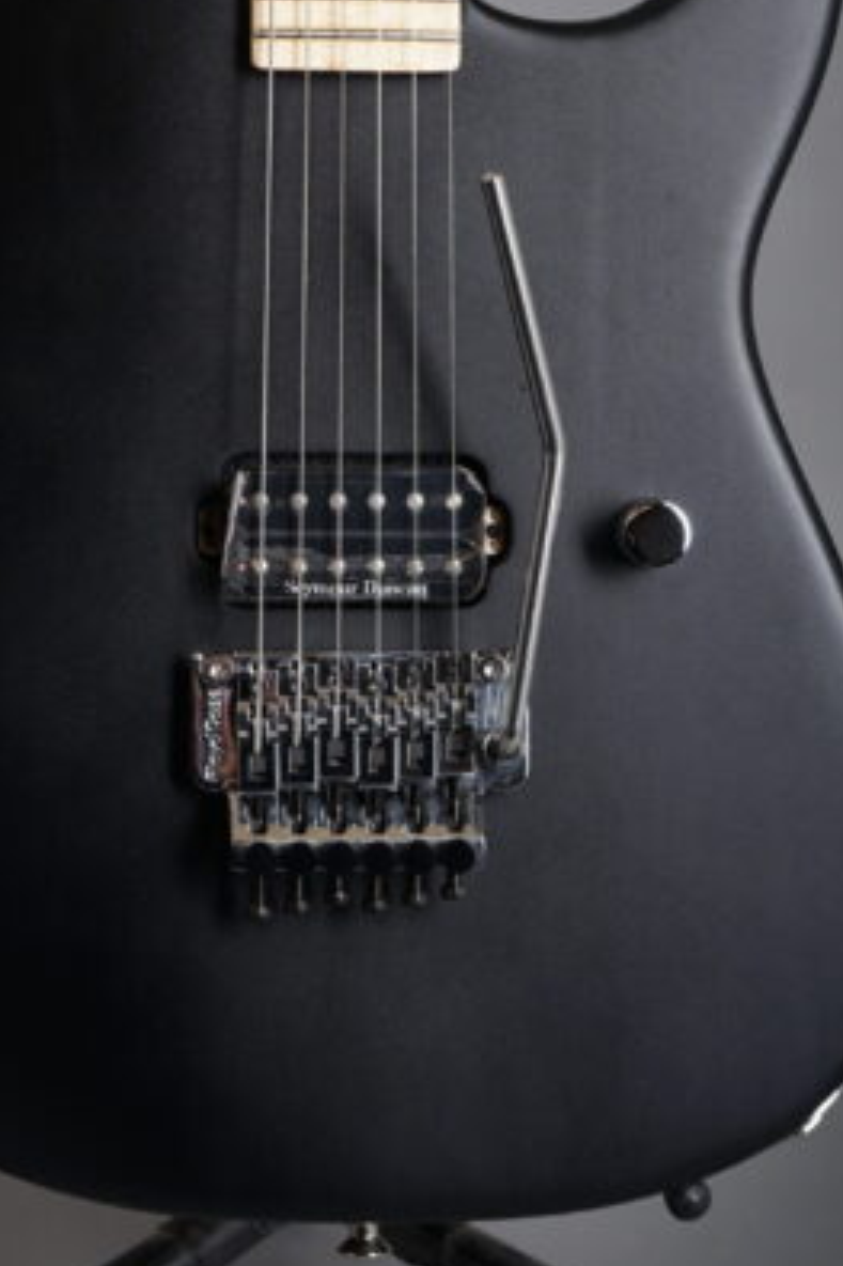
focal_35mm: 102
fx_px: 3586
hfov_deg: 13.4
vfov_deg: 19.9
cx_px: 351
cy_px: 362
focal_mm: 70
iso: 160
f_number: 8
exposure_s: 1/160
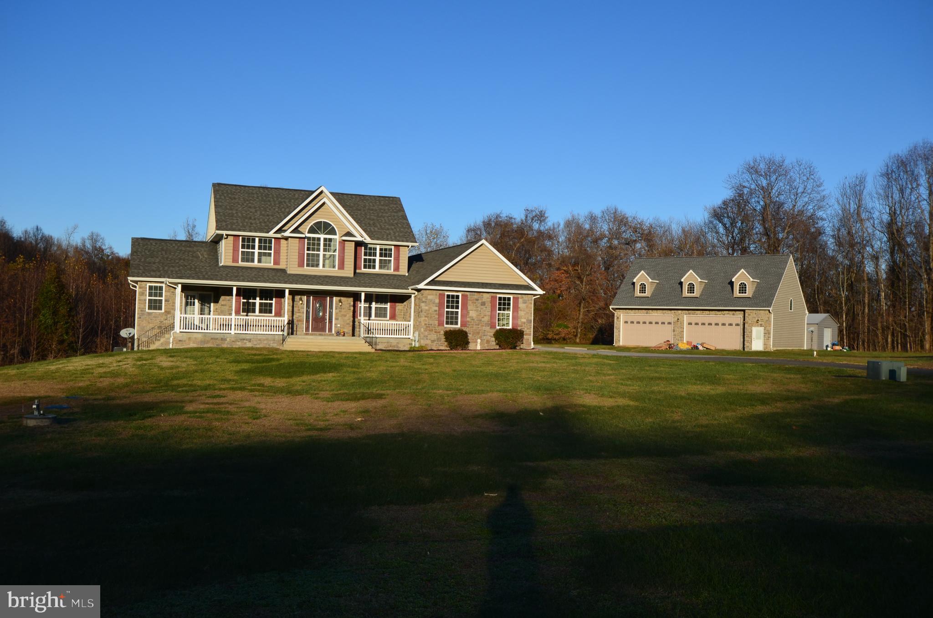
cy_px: 309
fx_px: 931
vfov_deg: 36.7
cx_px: 466
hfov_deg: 53.2
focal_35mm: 36
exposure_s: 1/250
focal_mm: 24
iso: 200
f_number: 10
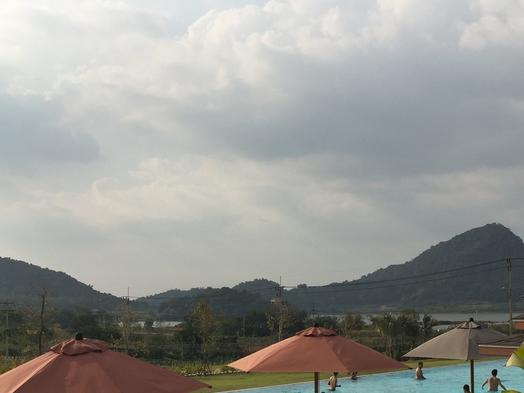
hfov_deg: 35.5
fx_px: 817
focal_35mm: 54
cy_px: 355
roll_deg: -0.5
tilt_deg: -3.0
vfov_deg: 26.1
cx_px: 270
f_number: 2.2
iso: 32
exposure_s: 1/3968
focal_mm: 4.15
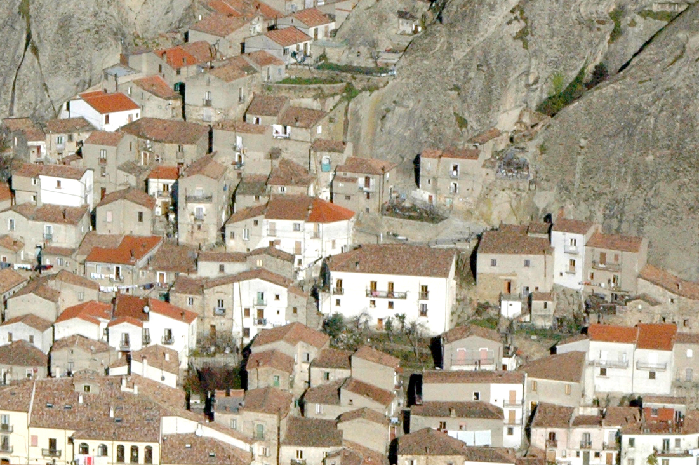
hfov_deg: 9.1
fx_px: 4372
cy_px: 202
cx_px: 39
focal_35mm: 225
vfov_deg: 6.1
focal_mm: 55
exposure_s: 1/1250
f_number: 18
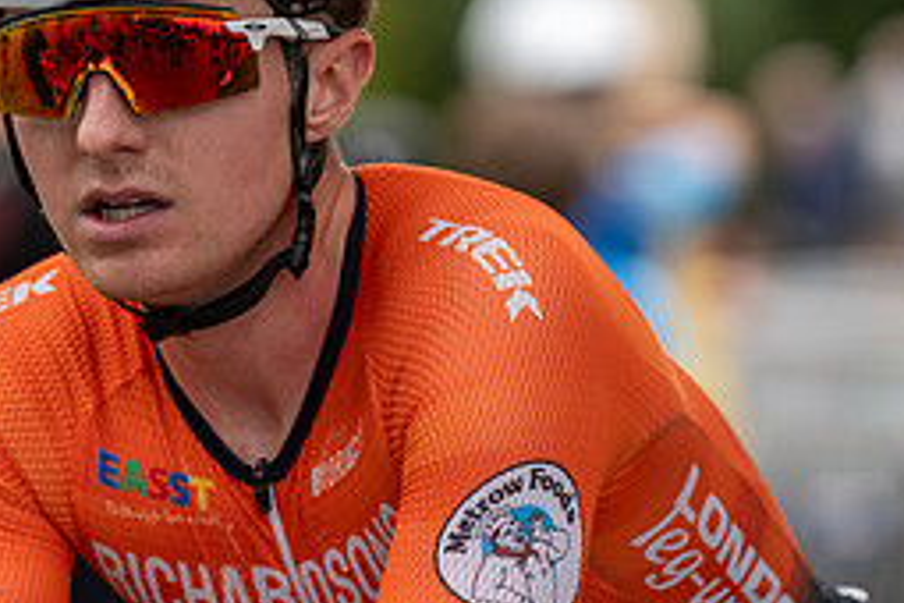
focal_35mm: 455
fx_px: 11425
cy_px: 190
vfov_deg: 3.0
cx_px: 199
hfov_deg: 4.5
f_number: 3.5
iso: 1250
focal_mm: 200
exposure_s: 1/1000
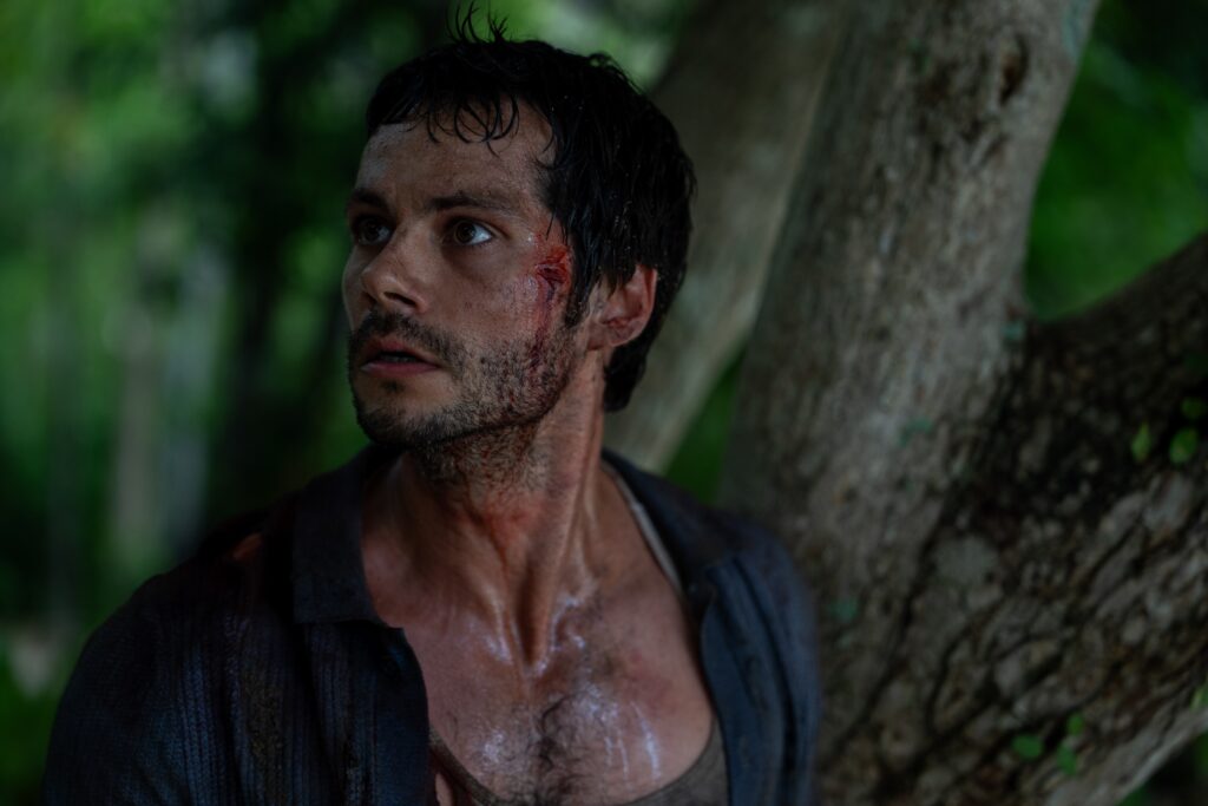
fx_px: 2349
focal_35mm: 70
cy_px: 403
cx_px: 604
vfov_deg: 19.5
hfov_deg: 28.8
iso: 800
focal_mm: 70
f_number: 2
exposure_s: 1/1000
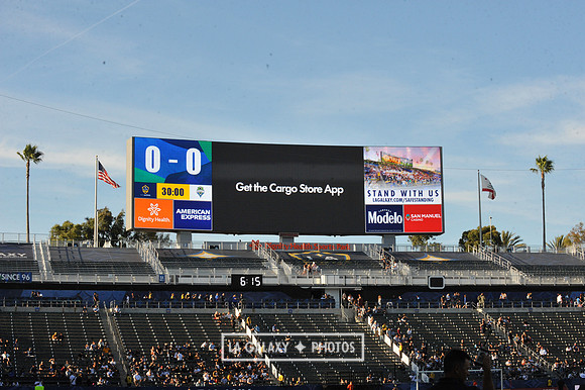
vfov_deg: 17.0
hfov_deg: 25.4
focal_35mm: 80
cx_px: 292
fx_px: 1299
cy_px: 195
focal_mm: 80
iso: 1600
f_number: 14
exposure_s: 1/800
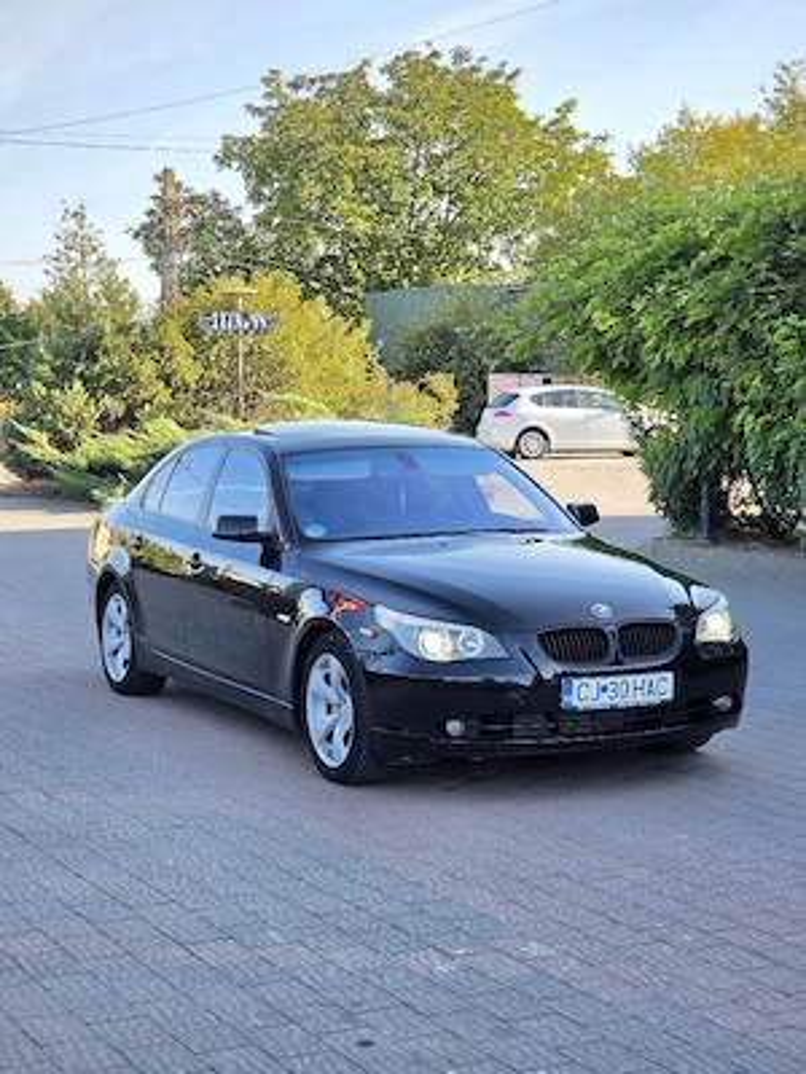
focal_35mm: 69
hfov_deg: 21.3
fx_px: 2142
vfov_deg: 28.2
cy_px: 537
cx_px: 403
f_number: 2.4
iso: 25
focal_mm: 7
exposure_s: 1/149
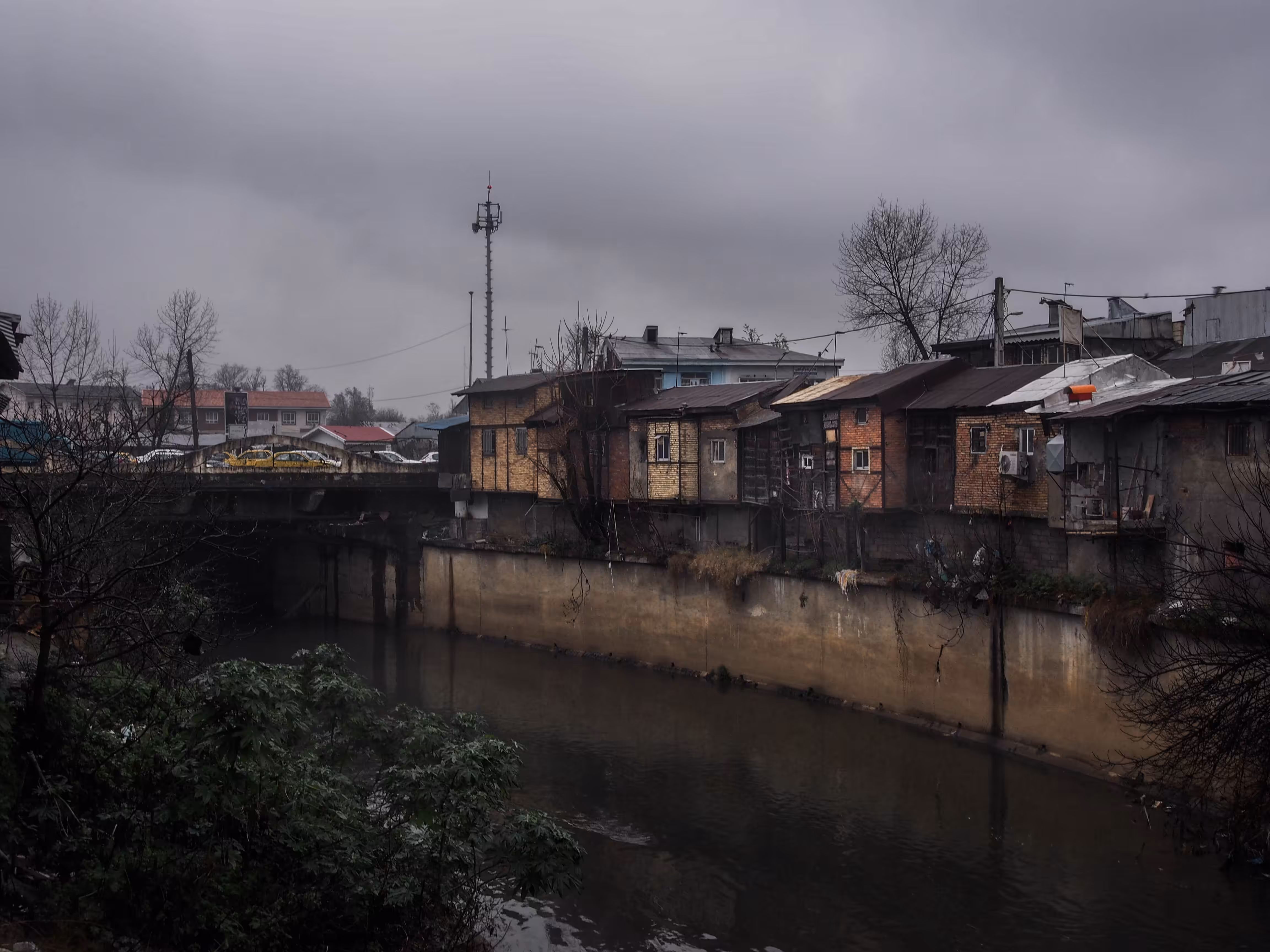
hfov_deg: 46.8
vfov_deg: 36.0
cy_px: 476
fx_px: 1468
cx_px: 635
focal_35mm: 40
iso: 200
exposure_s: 1/60
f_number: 10
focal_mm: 20
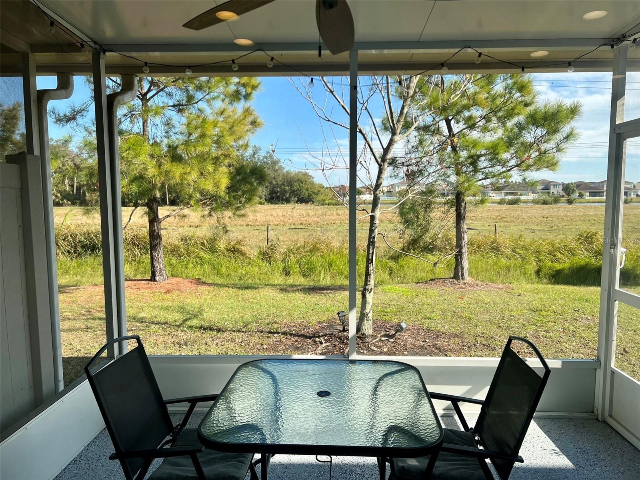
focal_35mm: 26
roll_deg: +0.7
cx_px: 320
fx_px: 481
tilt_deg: -6.0
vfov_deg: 53.1
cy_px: 240
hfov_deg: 67.3
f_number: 1.5
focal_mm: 5.7
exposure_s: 1/1058
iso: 50
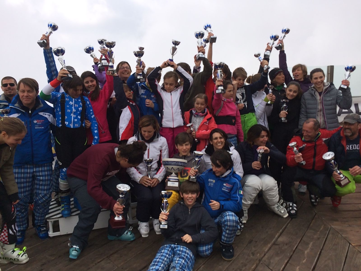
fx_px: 302
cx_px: 180
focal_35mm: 29
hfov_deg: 61.7
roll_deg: +2.0
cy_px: 136
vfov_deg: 48.2
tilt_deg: -4.8
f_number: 2.2
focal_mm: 4.15
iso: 32
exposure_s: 1/2793
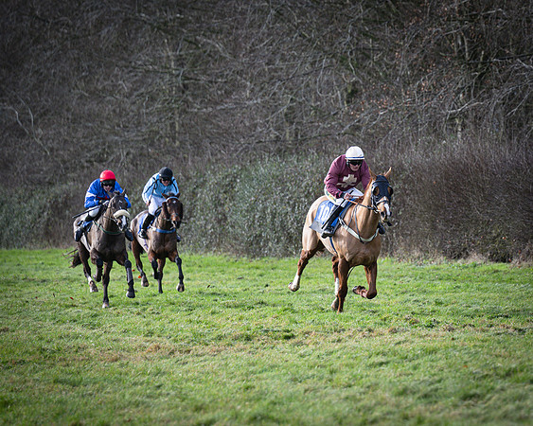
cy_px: 242
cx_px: 456
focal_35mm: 273
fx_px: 4312
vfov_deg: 5.7
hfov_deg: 7.1
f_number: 2.8
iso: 400
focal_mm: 130
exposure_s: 1/2000
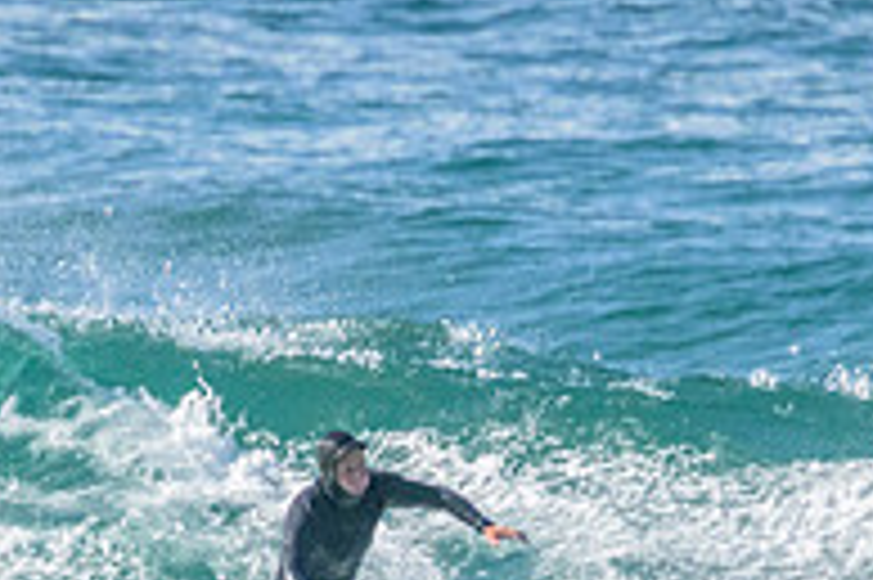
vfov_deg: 0.6
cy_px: 690
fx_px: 58077
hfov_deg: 0.9
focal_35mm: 2397
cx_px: 292
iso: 4000
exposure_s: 1/1600
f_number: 11
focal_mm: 800
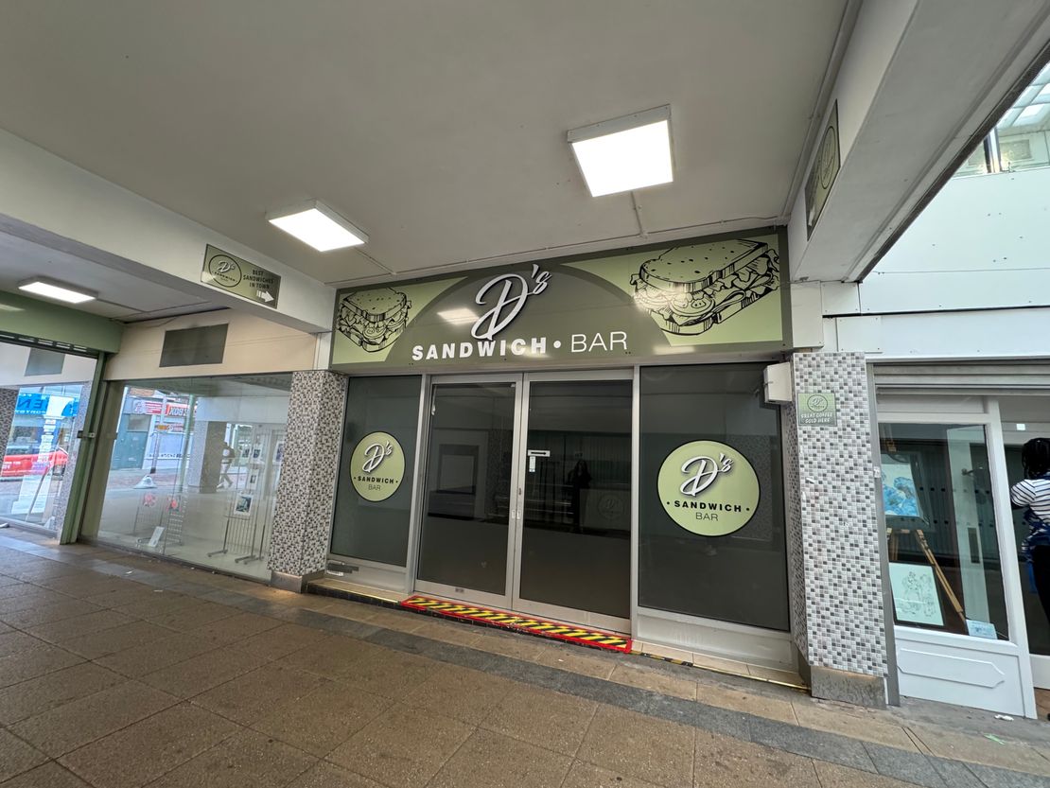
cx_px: 525
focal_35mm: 14
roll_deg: -2.8
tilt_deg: +8.0
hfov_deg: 102.1
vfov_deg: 85.7
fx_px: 425
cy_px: 394
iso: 320
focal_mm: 2.22
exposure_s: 1/100
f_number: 2.2
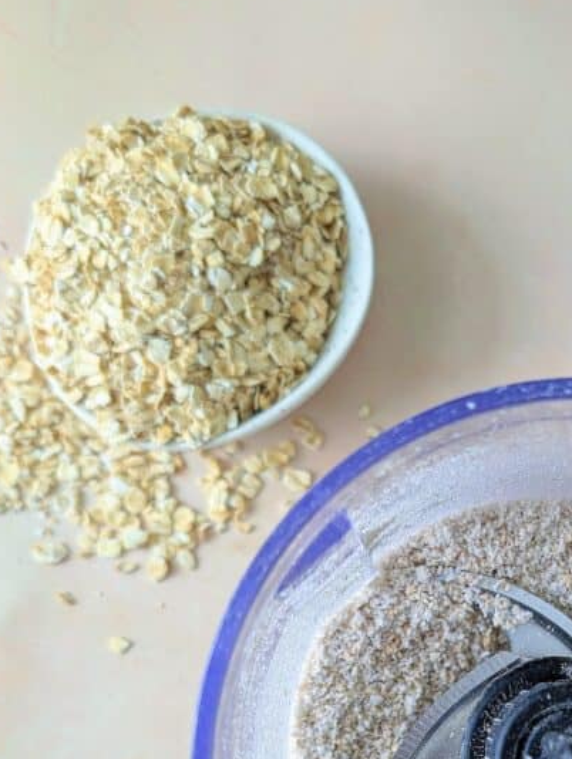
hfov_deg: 30.8
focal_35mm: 46
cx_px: 463
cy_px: 660
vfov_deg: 38.8
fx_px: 1011
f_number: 1.68
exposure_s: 1/23.8
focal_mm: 6.9
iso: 35
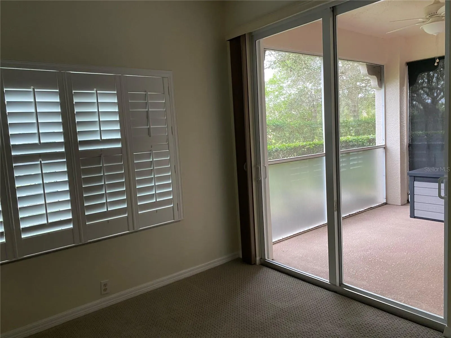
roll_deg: +3.6
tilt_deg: -5.2
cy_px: 169
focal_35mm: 26
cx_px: 226
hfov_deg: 67.3
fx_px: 339
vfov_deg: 53.1
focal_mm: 4.25
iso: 125
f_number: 1.8
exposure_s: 1/60
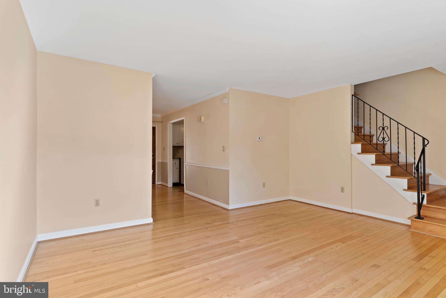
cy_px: 149
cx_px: 223
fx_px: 223
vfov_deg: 67.4
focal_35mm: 18
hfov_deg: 90.0
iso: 500
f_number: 8
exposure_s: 1/20
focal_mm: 18
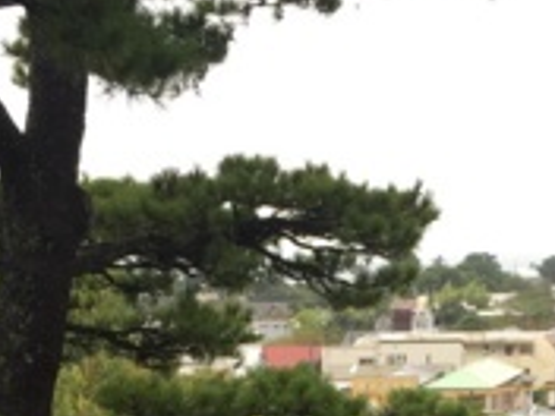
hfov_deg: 19.7
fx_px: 1587
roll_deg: +0.8
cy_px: 608
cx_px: 413
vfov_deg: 14.1
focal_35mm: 99
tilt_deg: -13.8
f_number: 2.2
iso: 32
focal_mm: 4.15
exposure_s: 1/120
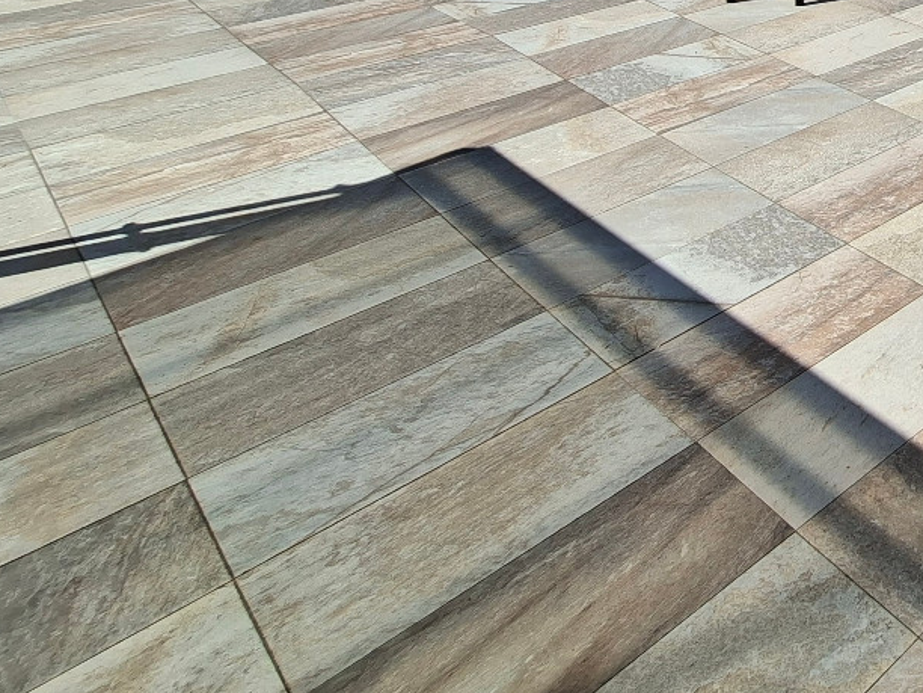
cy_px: -119
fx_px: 907
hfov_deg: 39.7
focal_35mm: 34
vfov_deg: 34.3
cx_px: 1093
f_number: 2.2
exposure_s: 1/1608
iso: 40
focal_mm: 1.74
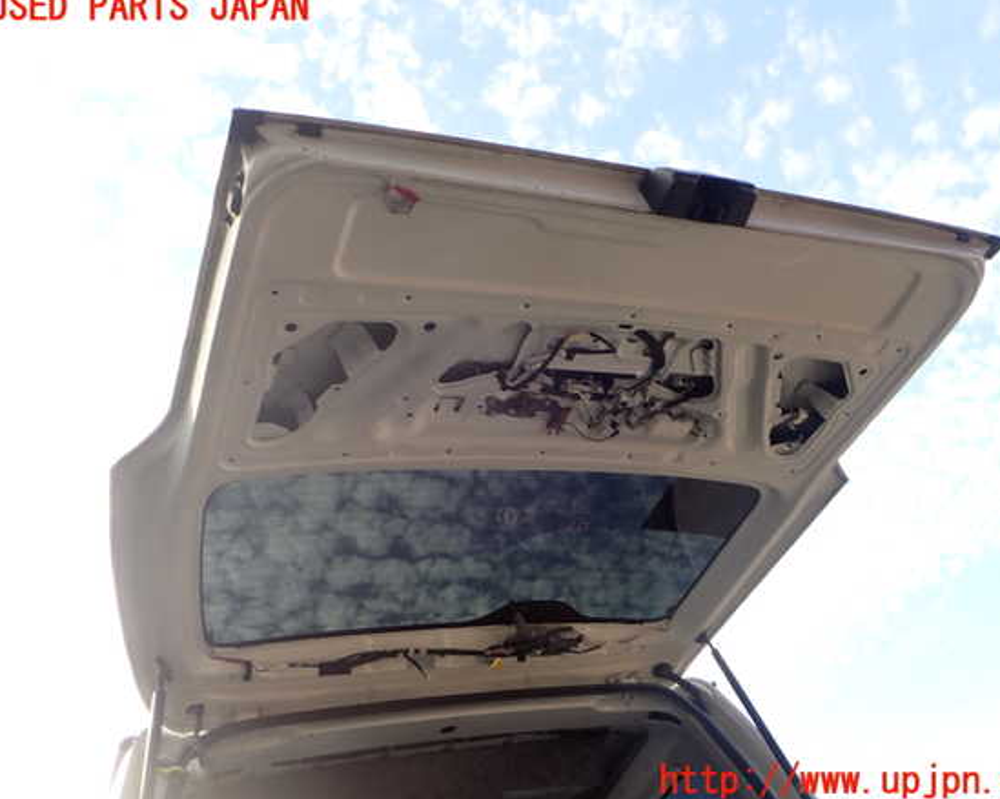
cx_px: 525
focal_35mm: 32
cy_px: 395
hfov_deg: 55.6
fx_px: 947
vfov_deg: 45.8
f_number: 3.2
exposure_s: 1/200
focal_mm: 5.4
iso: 100
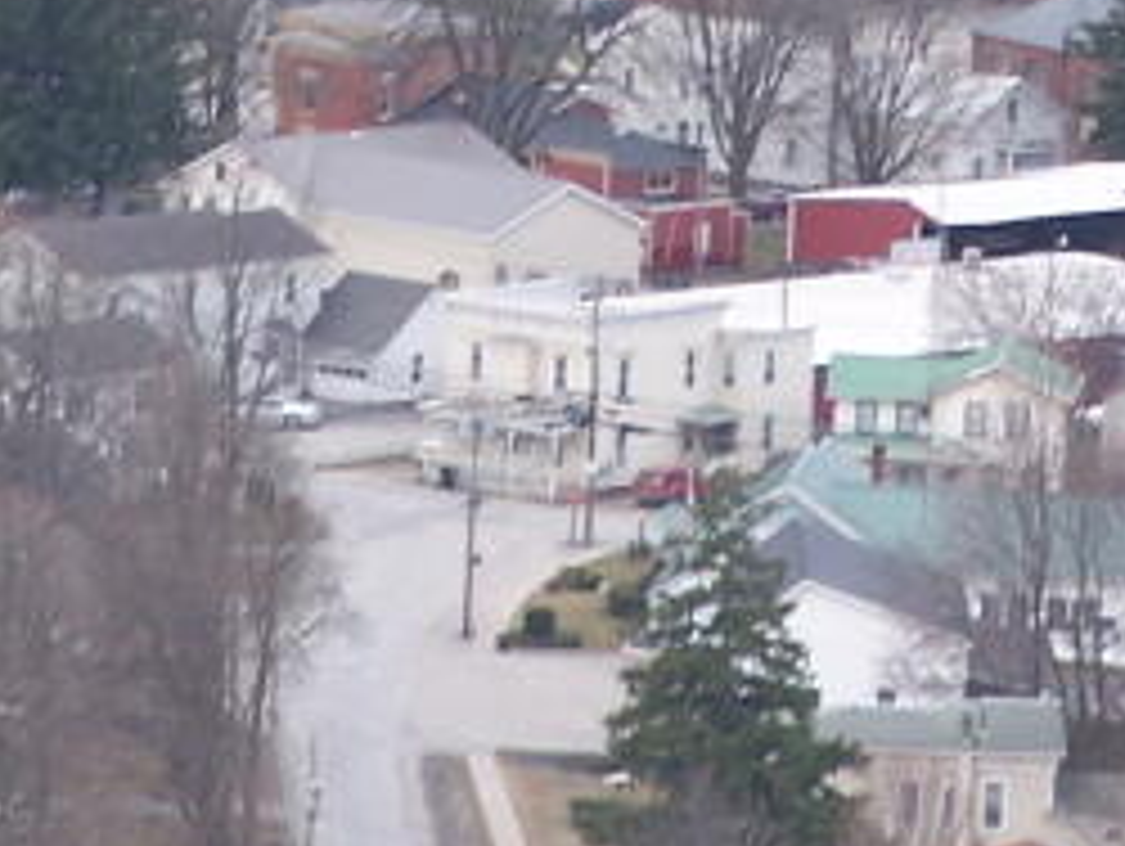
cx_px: 711
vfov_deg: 2.1
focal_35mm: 692
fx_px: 22511
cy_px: -648
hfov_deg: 2.9
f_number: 3.2
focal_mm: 28
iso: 80
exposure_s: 1/250
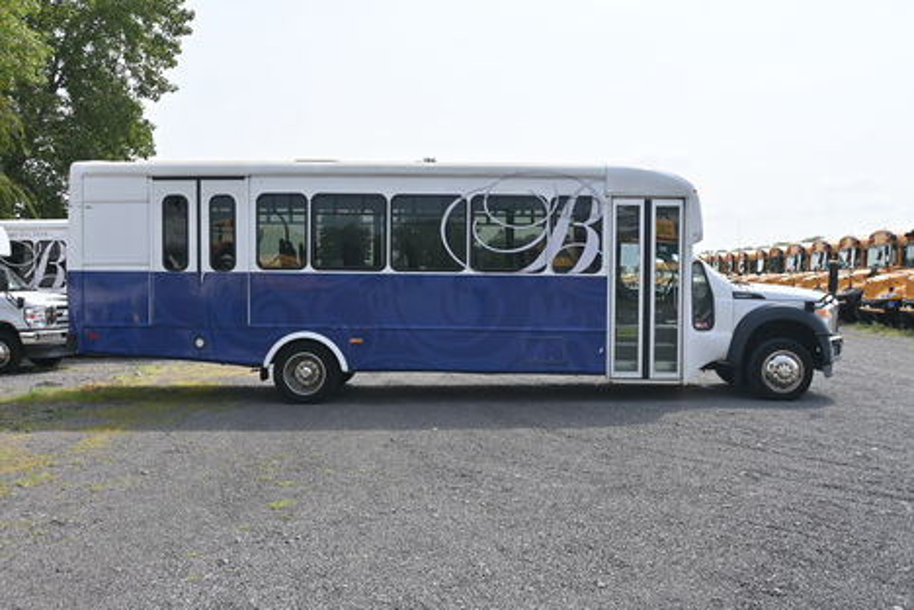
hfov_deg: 43.0
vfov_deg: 29.4
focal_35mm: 46
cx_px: 457
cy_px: 305
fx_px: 1161
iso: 100
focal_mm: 30.5
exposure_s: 1/500
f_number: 8
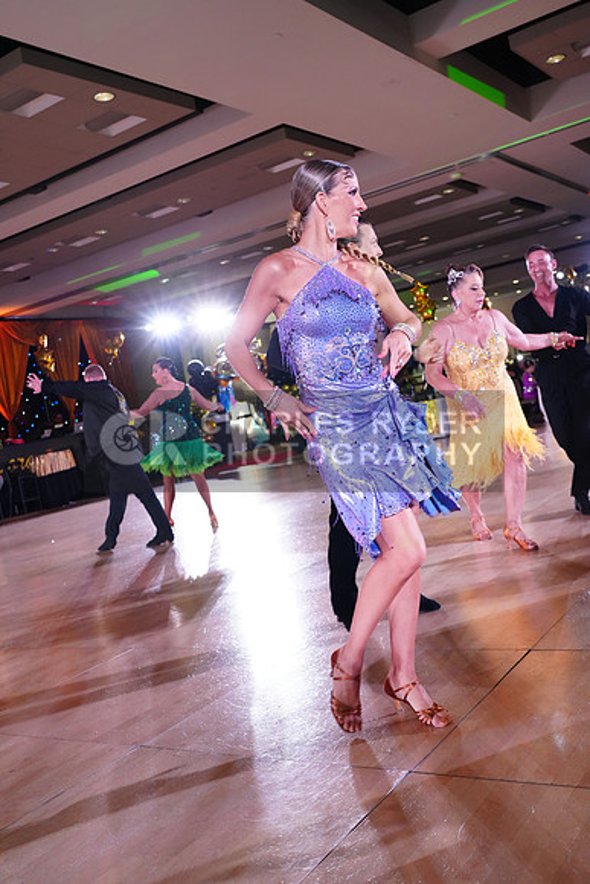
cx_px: 295
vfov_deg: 55.8
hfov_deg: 38.9
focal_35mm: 34
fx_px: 835
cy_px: 442
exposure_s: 1/250
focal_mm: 34
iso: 3200
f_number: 5
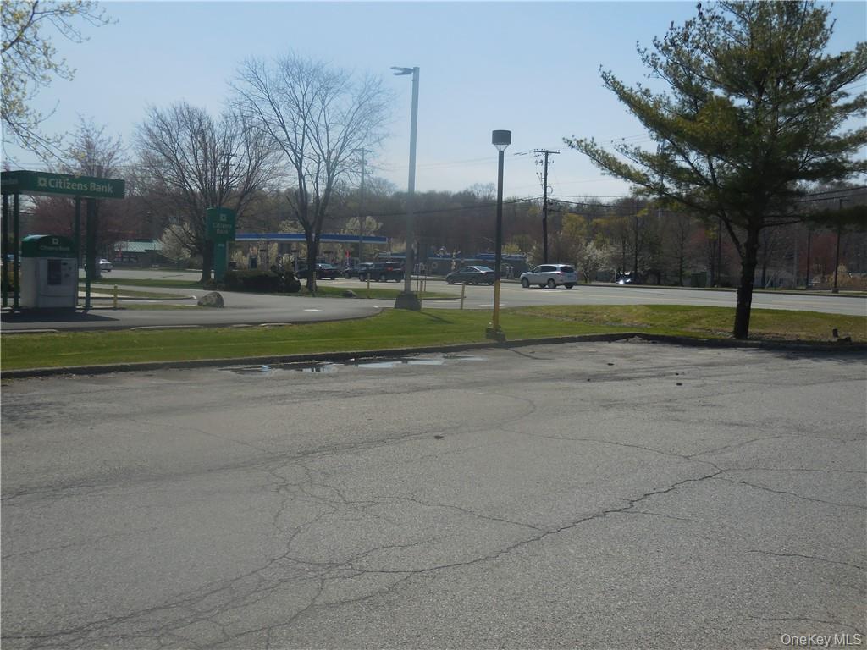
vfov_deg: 36.8
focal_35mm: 39
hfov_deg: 47.9
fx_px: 977
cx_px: 434
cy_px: 325
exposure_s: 1/640
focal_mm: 7
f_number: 7.8
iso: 125
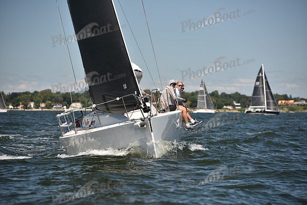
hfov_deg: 14.2
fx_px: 1237
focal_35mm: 145
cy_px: 102
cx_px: 154
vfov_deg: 9.5
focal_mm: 145
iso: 250
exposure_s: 1/1250
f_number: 4
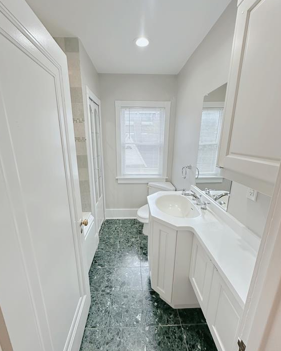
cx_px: 138
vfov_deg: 96.8
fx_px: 156
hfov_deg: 84.0
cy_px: 180
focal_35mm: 15
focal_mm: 2.22
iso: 250
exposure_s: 1/120
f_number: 2.2
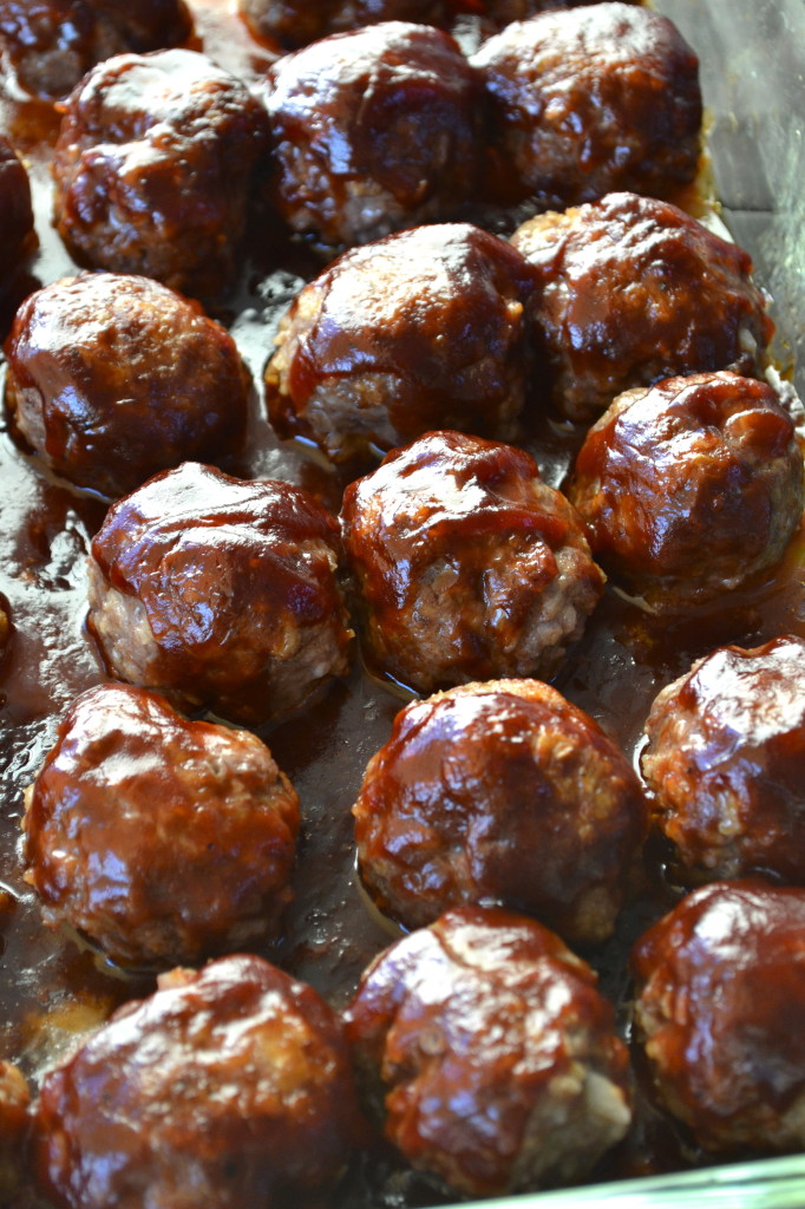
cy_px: 604
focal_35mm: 82
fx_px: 2769
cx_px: 402
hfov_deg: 16.5
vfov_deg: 24.6
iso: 800
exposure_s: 1/160
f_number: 5.6
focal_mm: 55
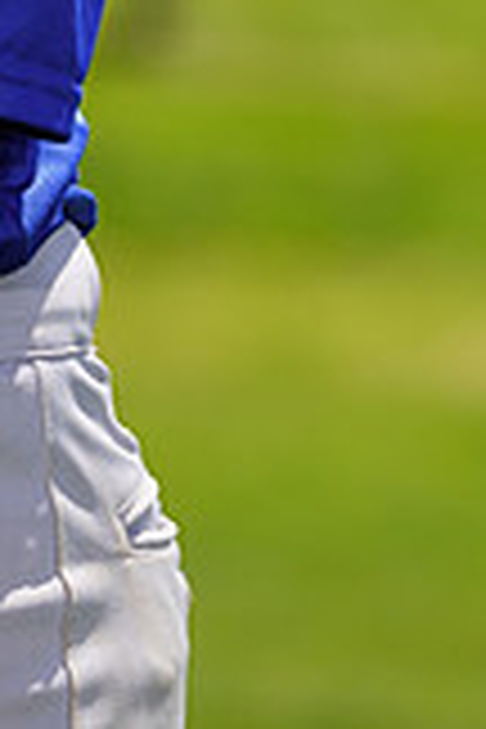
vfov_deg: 2.1
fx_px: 19621
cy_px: -536
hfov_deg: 1.4
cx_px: -362
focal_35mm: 969
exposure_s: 1/250
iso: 100
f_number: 8
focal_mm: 271
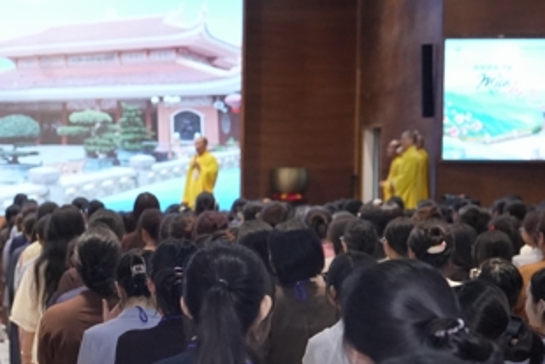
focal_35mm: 110
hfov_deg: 17.8
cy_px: 301
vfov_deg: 12.4
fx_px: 1666
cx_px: -87
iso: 4000
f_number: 2.8
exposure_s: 1/320
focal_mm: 35
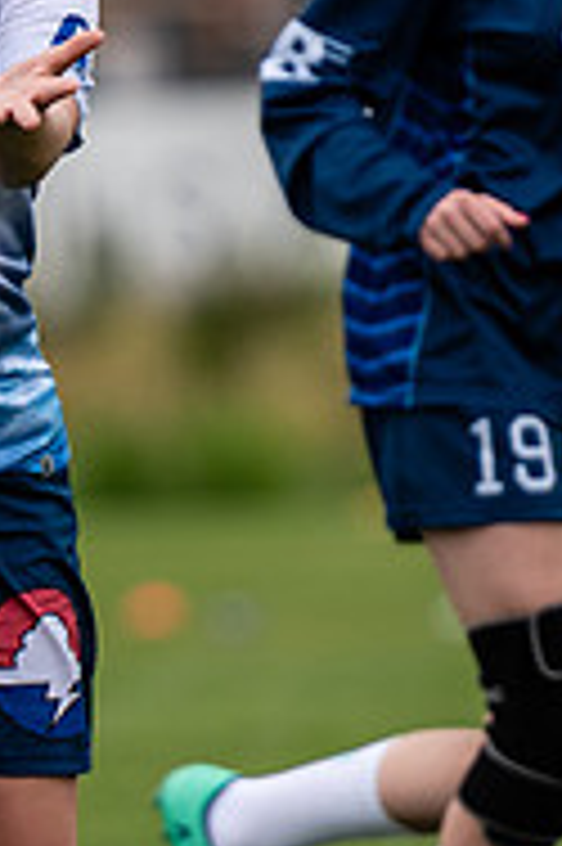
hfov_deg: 1.3
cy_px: 176
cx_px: -18
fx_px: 25264
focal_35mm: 1077
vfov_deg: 1.9
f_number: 2.8
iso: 200
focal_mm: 200
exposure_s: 1/1000
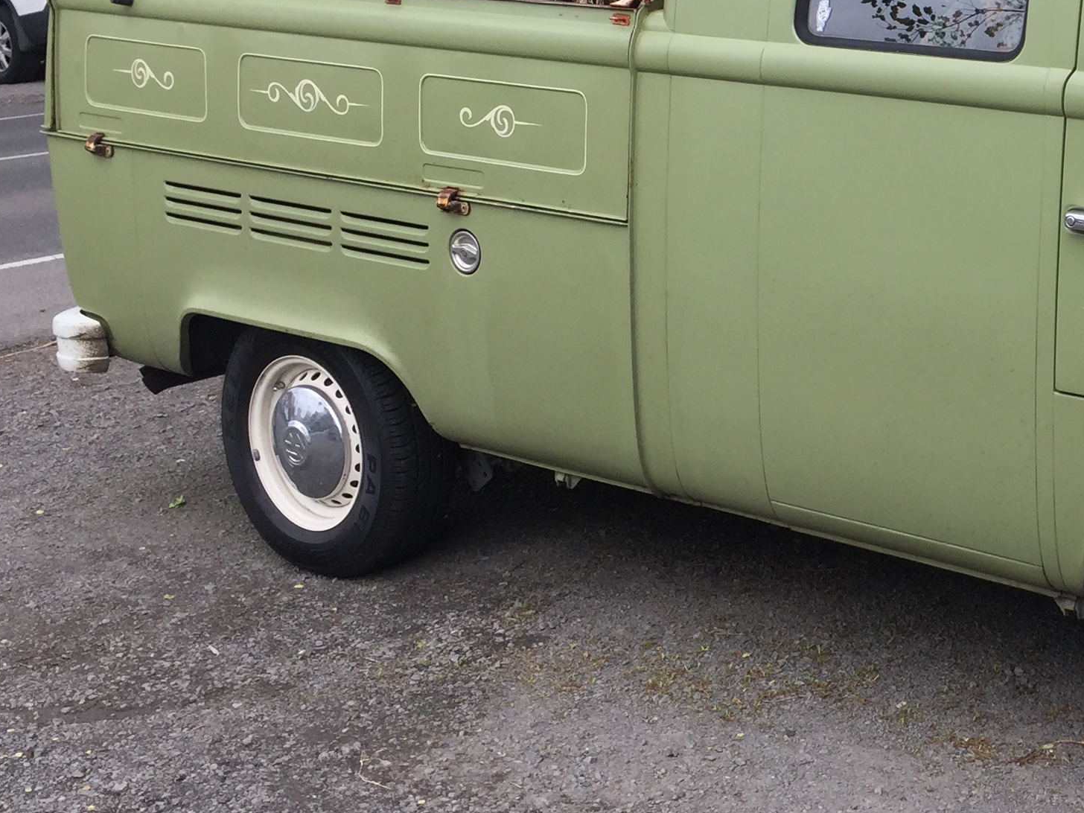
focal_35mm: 65
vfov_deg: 22.3
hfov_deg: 27.7
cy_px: 180
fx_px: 2035
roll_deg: +2.0
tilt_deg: -10.8
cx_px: 1134
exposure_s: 1/694
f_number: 2.2
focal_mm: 4.15
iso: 32
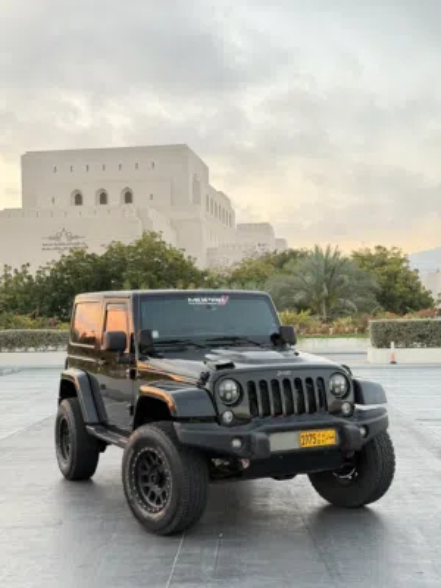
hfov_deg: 30.3
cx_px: 220
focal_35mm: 48
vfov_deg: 39.7
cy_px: 294
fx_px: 815
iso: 200
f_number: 1.78
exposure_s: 1/91
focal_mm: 6.76
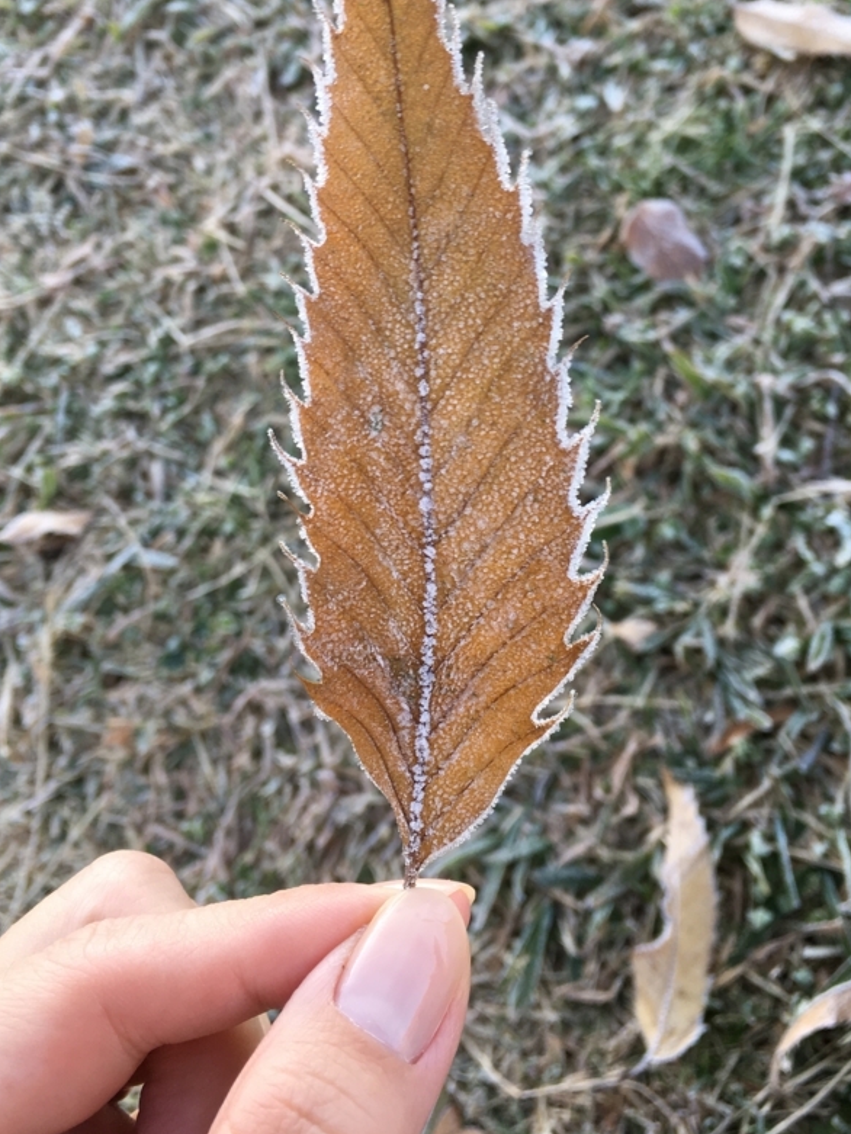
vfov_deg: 48.4
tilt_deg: -52.0
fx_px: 1245
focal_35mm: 38
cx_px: 449
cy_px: 407
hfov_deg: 37.7
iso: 25
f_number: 2.2
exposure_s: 1/60
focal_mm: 4.15
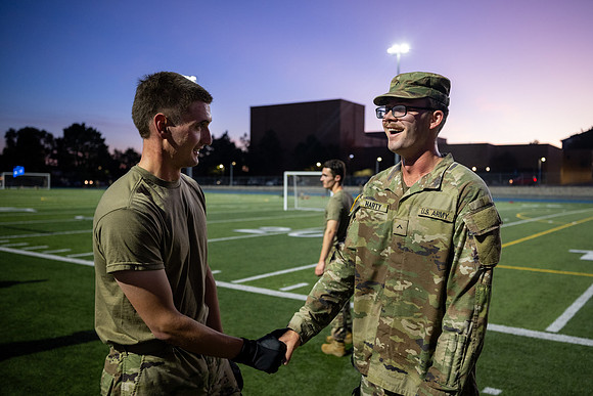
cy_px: 204
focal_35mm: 33
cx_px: 335
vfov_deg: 40.5
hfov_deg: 57.7
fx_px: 536
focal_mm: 28.5
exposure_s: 1/200
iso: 1250
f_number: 2.8
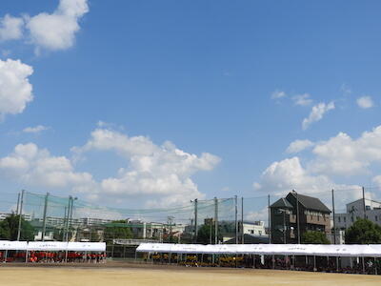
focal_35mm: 40
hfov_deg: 46.8
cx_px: 190
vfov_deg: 36.0
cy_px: 143
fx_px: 440
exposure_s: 1/1600
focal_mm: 7.2
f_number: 3.8
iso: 100
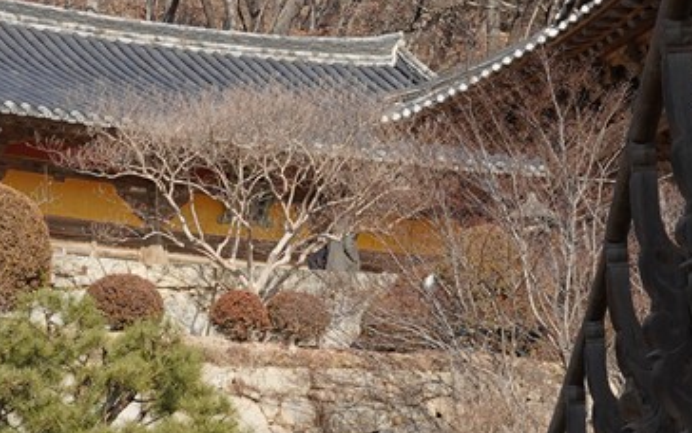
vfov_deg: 7.8
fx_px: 3170
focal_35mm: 168
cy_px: 467
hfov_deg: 12.4
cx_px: 262
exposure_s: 1/100
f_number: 10
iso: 100
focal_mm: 30
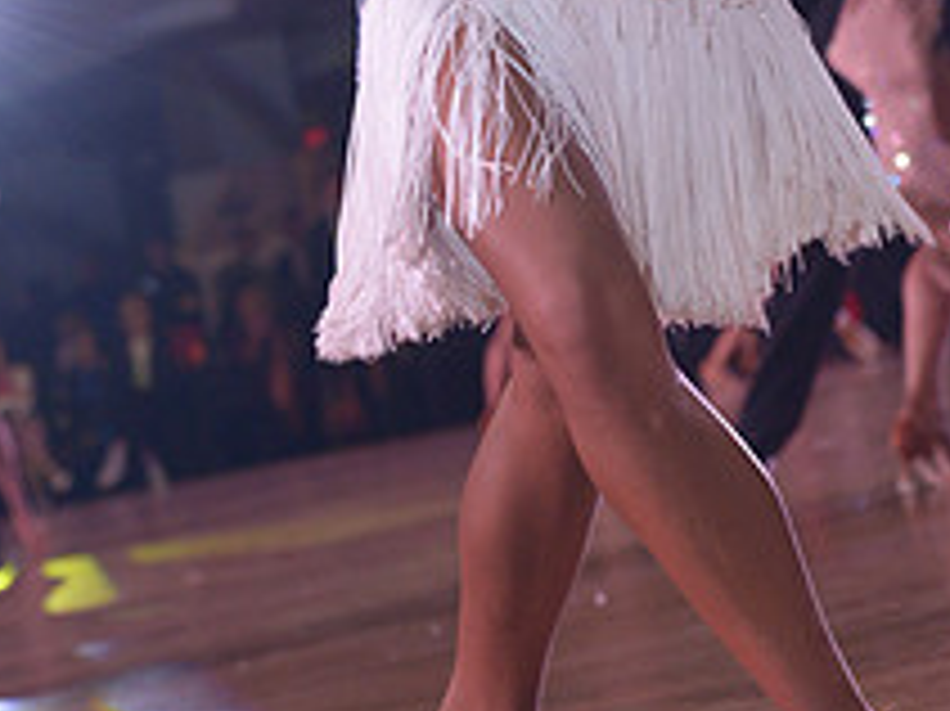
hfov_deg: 10.7
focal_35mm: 185
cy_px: -410
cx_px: 367
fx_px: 5074
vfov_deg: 7.8
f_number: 5
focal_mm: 70
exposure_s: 1/200
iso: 1250
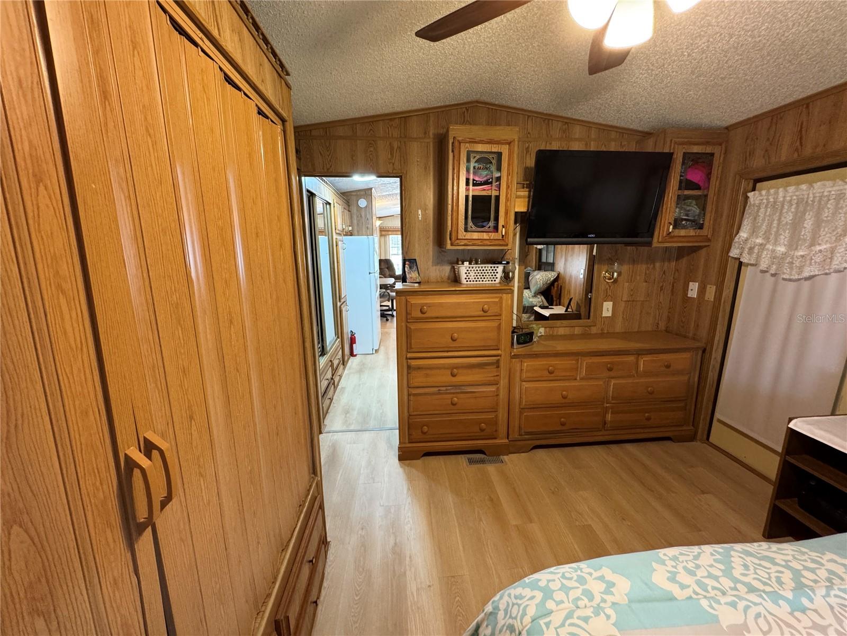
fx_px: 343
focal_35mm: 14
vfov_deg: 85.7
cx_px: 424
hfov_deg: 102.1
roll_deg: +0.0
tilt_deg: -12.0
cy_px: 318
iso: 400
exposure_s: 1/60
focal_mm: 2.22
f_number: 2.2
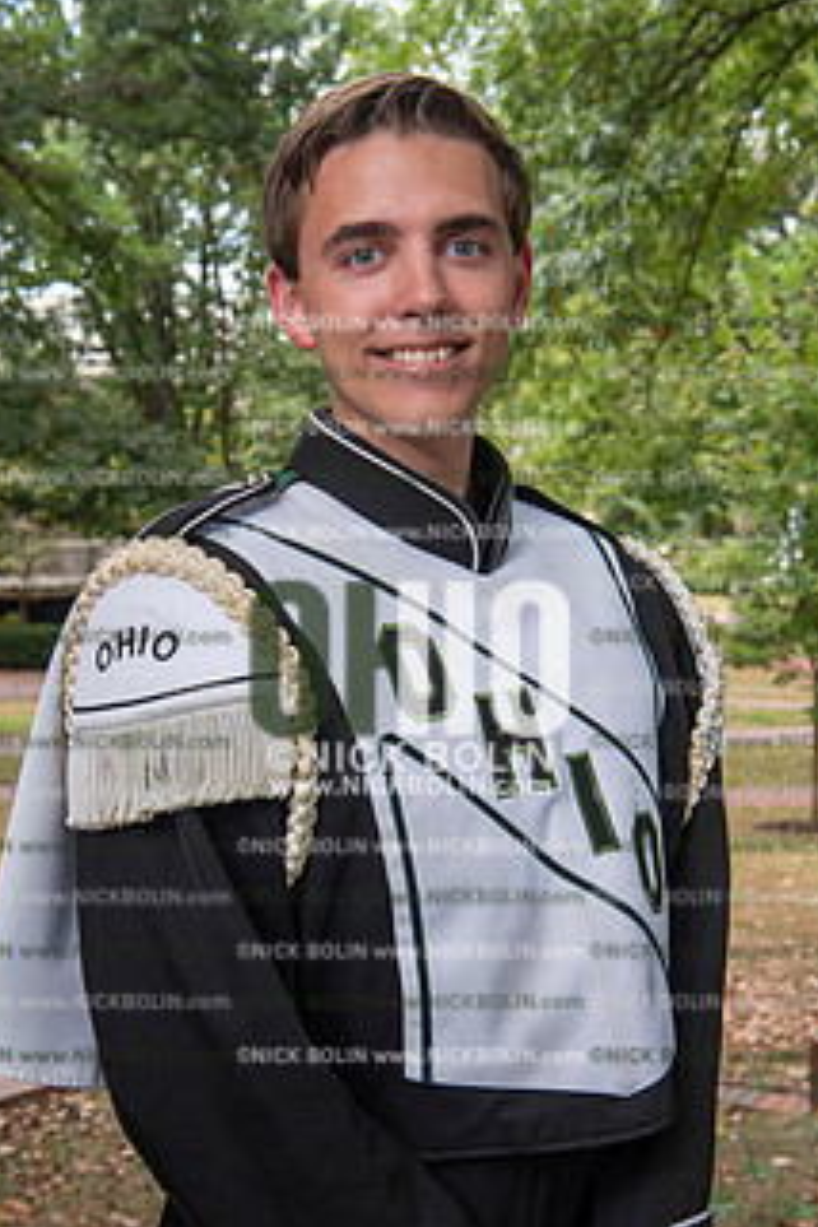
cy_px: 688
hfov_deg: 21.6
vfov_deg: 31.9
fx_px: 2147
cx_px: 409
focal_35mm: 63
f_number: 8
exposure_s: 1/100
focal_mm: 45
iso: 500
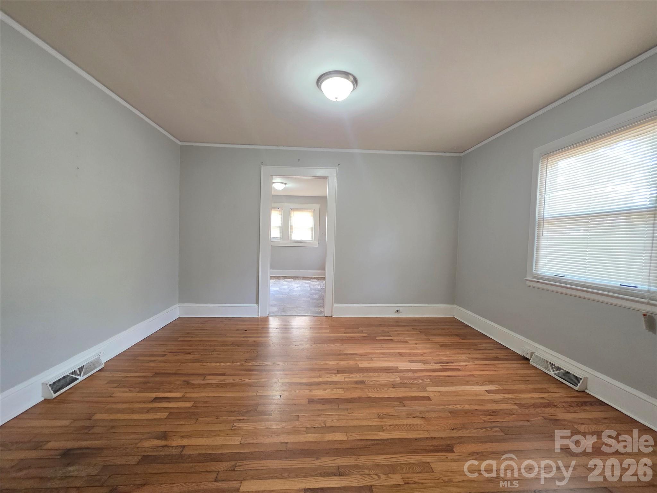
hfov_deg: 106.2
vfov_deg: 89.9
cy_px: 246
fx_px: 247
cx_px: 328
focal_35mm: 13
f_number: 1.9
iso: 500
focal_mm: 2.2
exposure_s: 1/60
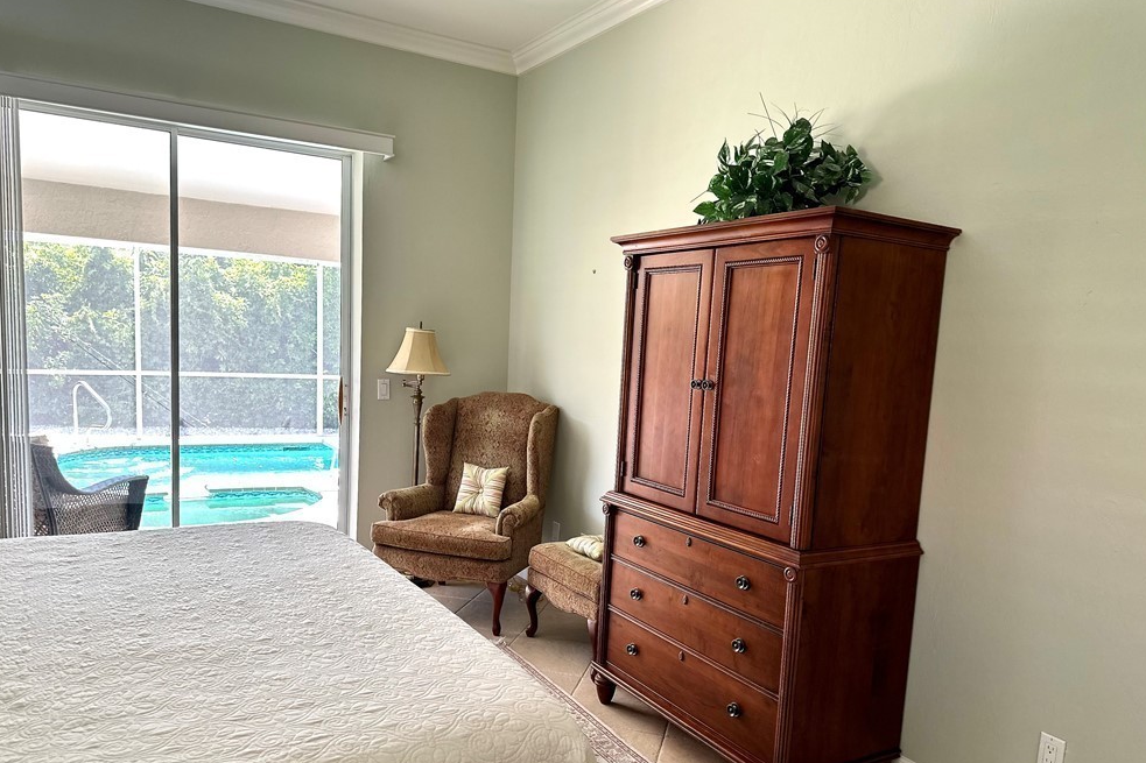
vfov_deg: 49.4
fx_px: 827
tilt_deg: -5.8
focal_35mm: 26
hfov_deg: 69.4
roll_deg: -2.0
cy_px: 433
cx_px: 564
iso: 100
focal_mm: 6.86
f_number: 1.78
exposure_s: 1/121
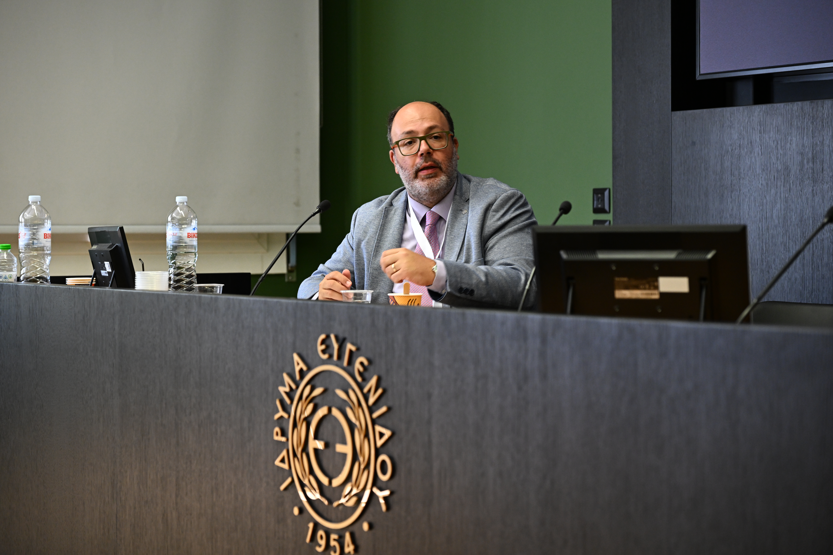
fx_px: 1805
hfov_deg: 26.0
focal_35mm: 78
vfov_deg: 17.5
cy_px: 278
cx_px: 416
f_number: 4
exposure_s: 1/160
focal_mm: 78
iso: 1800
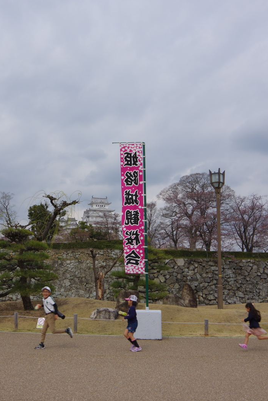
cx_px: 96
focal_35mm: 41
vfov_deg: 47.4
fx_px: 458
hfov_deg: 32.4
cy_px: 201
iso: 100
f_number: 11
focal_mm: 18
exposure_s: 1/125
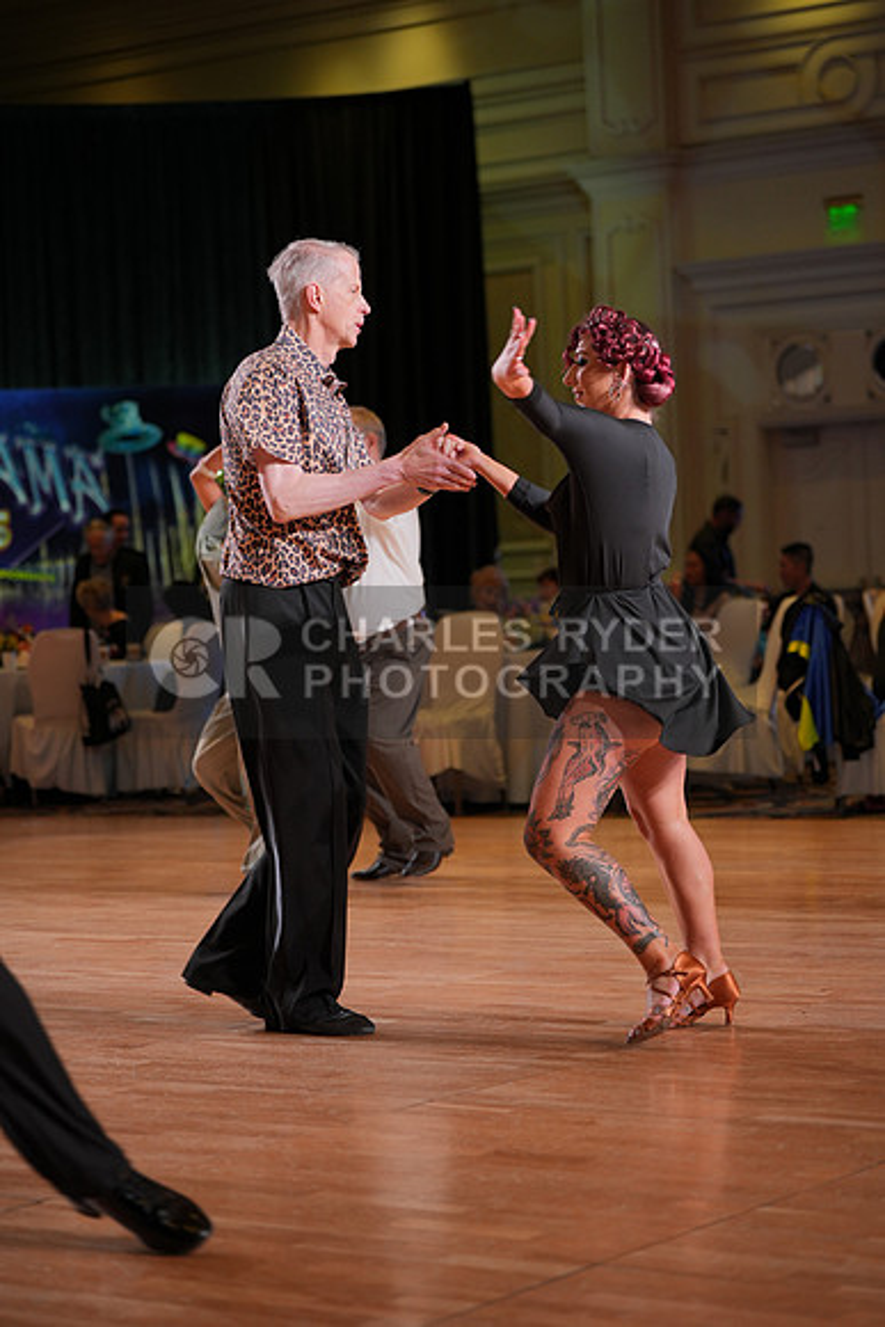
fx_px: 3022
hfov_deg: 16.7
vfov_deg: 24.8
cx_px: 442
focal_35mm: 82
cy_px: 664
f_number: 2.8
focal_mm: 82
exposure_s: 1/400
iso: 500
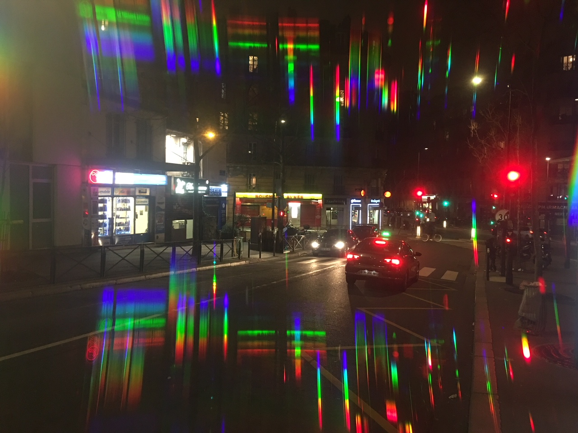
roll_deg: -2.0
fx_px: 484
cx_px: 289
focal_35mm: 29
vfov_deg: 48.2
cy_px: 216
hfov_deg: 61.7
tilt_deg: -0.5
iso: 125
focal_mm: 4.15
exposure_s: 1/8
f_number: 2.2
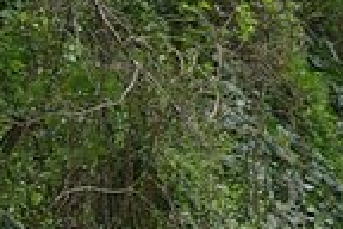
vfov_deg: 2.5
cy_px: -564
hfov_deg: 3.8
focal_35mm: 533
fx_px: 5078
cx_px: 984
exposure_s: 1/50
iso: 200
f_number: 11
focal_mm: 50
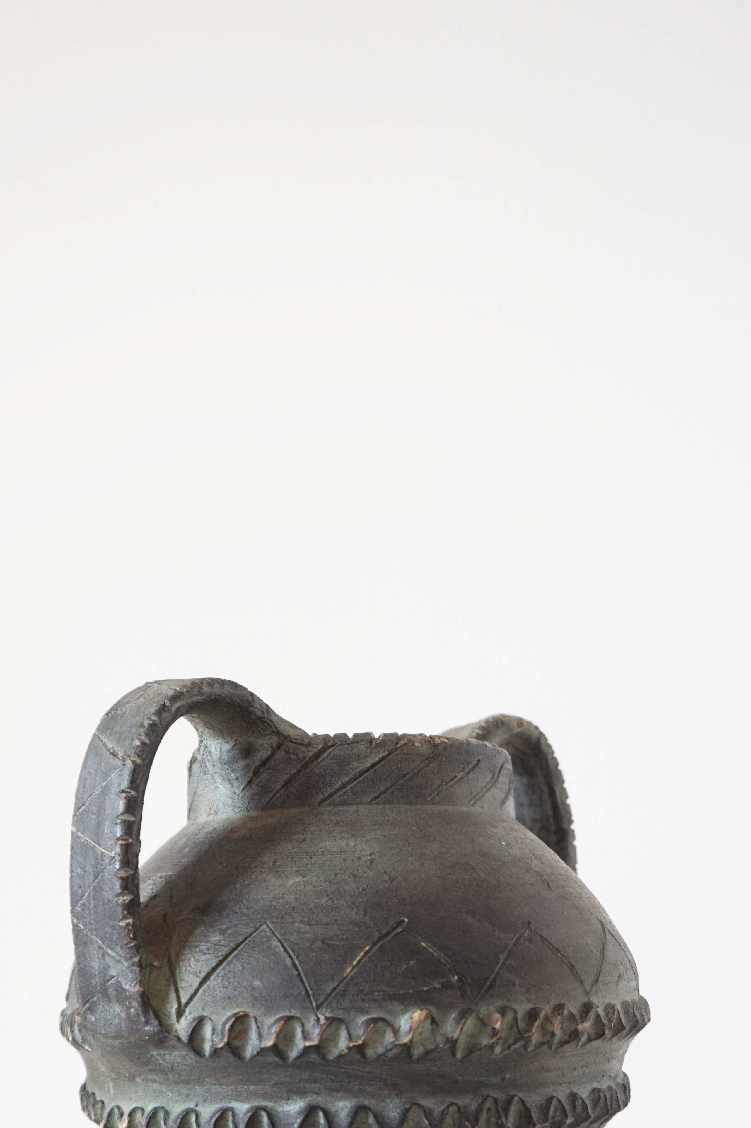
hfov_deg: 26.5
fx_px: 1597
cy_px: 798
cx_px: 345
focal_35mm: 51
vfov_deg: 38.2
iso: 125
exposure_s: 1/60
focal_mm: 24
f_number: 4.5
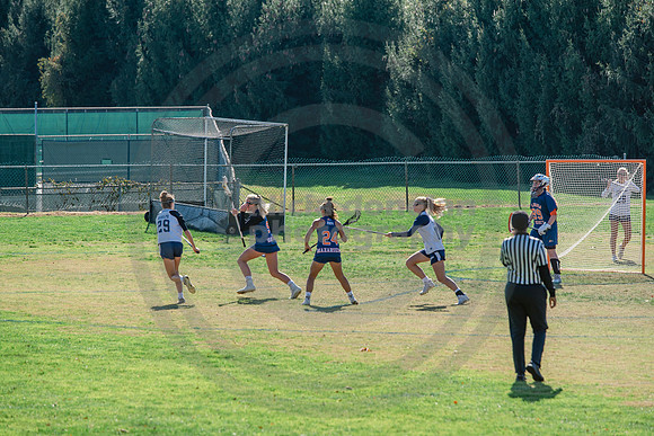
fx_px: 3634
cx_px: 327
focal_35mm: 200
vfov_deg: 6.9
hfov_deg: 10.3
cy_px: 218
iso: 250
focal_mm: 200
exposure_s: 1/1250
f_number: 4.5
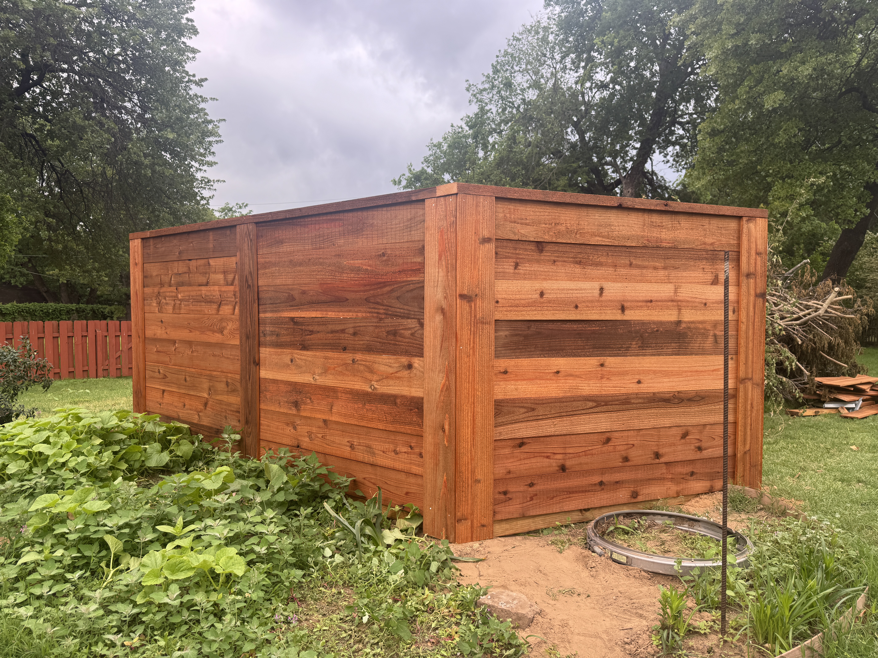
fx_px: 609
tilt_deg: -3.0
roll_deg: -0.5
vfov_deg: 56.8
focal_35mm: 24
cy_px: 329
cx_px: 439
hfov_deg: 71.6
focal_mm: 6.76
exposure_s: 1/182
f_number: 1.78
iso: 64
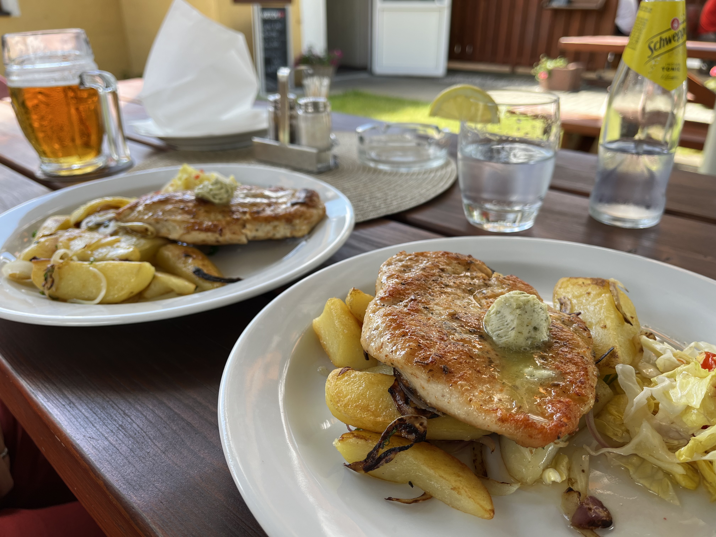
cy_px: 268
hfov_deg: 67.3
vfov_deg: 53.1
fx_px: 538
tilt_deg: -26.6
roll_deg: +0.3
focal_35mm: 26
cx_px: 358
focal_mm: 5.1
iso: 40
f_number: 1.6
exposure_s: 1/224
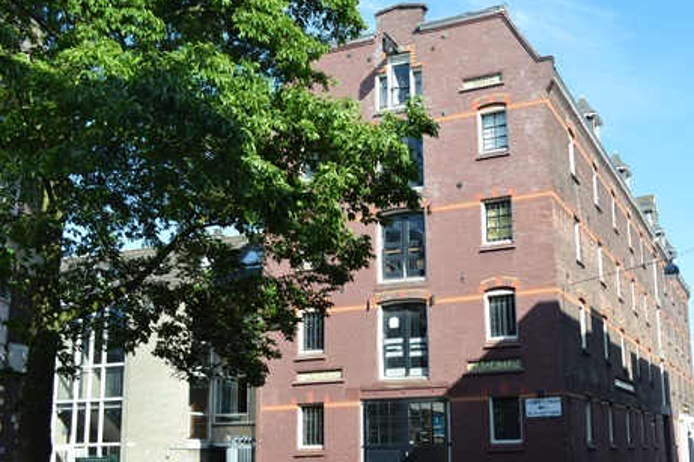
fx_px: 829
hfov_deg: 44.9
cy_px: 269
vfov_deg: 31.1
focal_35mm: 43
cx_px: 451
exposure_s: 1/160
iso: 100
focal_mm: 22
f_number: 6.3
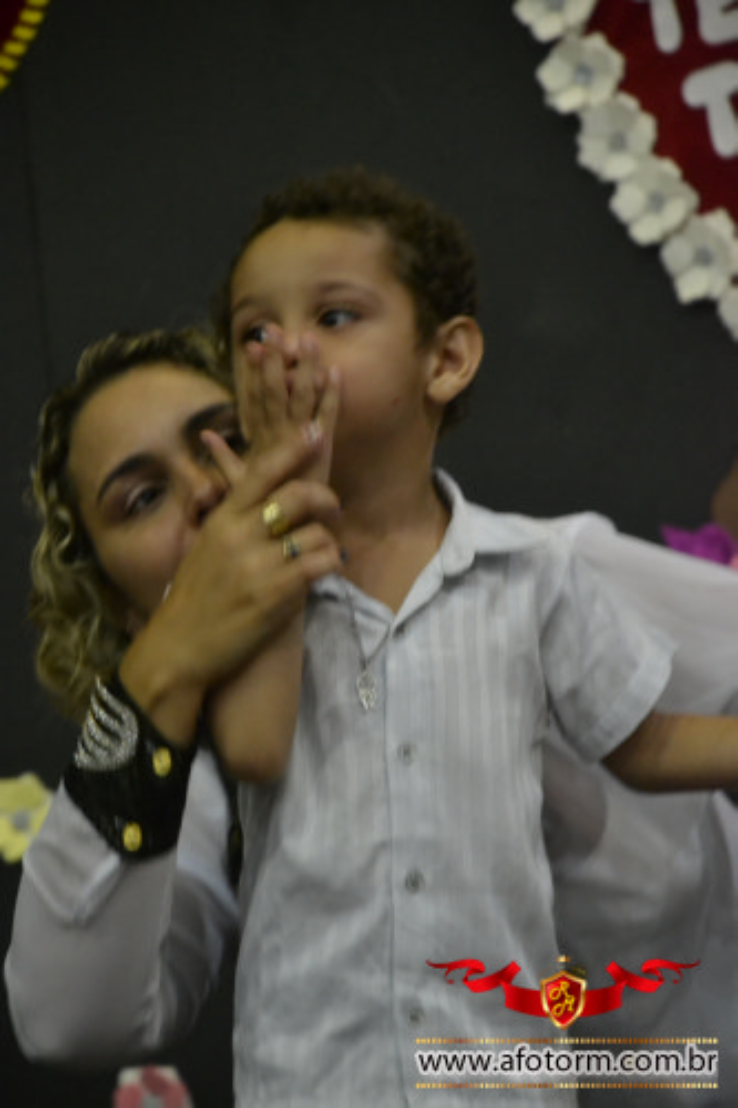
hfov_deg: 6.8
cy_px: 554
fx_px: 6231
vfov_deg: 10.2
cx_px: 369
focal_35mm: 202
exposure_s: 1/20
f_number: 5.6
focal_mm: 135
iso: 3200
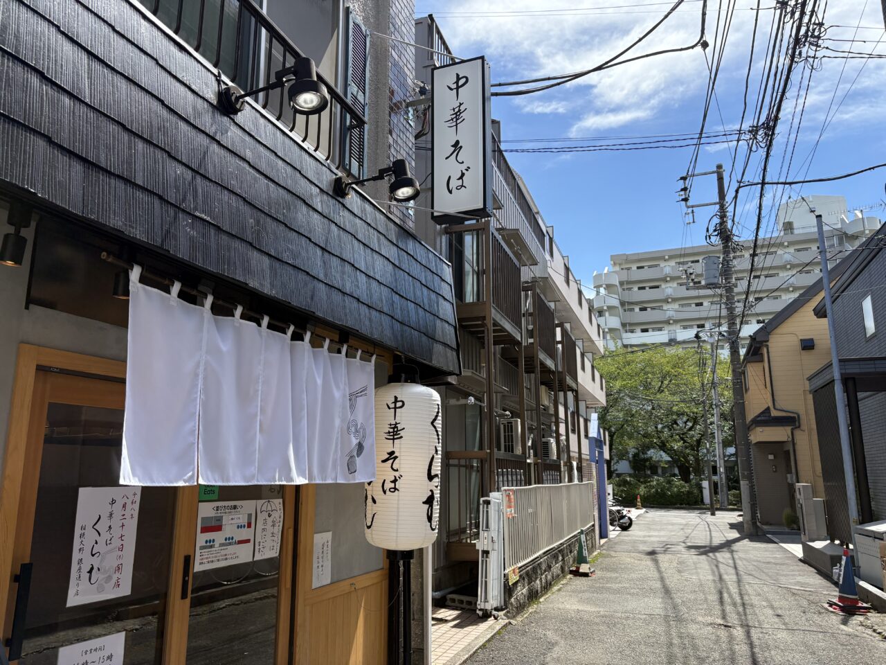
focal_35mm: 26
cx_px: 443
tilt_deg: +14.9
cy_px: 332
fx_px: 665
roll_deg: +2.6
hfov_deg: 67.3
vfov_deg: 53.1
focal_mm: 5.96
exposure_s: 1/2283
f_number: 1.6
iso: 64
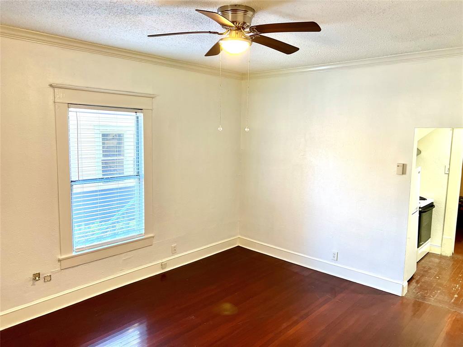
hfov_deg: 67.3
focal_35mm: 26
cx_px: 232
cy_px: 174
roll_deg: -0.5
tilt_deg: -8.2
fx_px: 348
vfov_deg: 53.1
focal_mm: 5.7
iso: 160
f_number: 1.5
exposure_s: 1/60
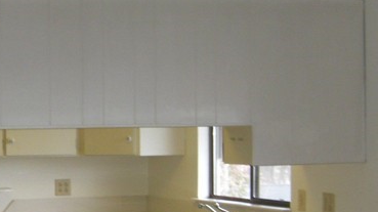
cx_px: 17
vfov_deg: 10.5
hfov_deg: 18.2
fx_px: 1152
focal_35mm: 115
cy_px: 162
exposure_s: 1/80
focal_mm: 7.9
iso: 200
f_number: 2.8
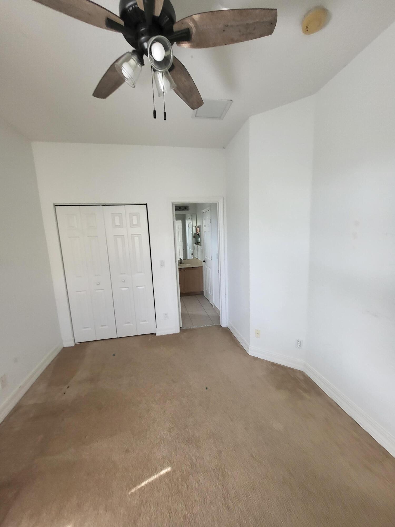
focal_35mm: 13
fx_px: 198
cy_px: 264
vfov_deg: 106.2
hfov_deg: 89.9
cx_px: 198
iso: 100
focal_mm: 1.74
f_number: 2.2
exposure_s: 1/60
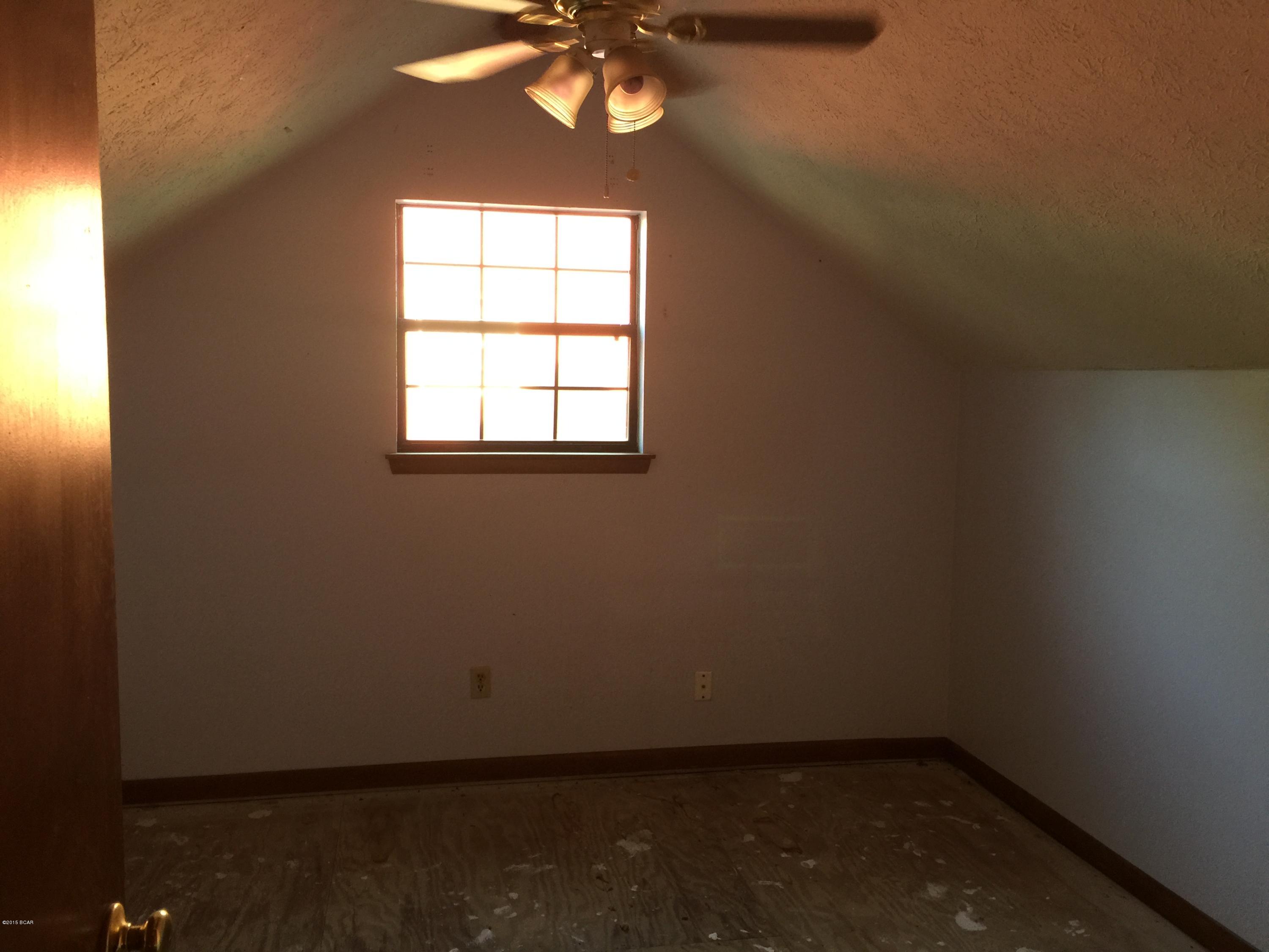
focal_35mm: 29
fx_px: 1063
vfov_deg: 48.2
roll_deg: -0.7
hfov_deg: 61.7
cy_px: 476
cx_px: 634
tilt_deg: -4.1
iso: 50
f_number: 2.2
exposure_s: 1/15
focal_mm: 4.15
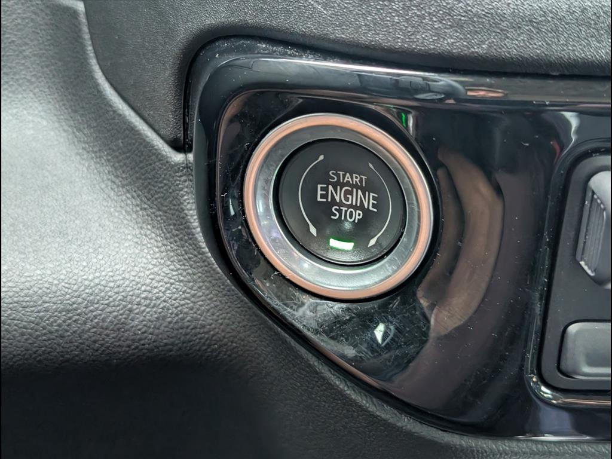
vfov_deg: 29.7
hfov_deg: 38.9
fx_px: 866
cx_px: 306
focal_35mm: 49
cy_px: 230
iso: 668
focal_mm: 6.9
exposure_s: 1/63.3
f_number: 1.68
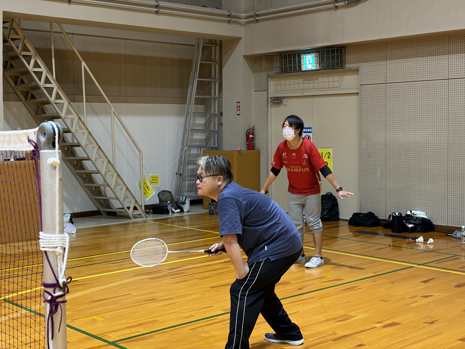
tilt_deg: -3.7
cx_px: 232
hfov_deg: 36.8
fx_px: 699
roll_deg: +1.4
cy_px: 174
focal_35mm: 52
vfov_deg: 28.0
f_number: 1.6
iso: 160
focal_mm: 5.96
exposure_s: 1/40
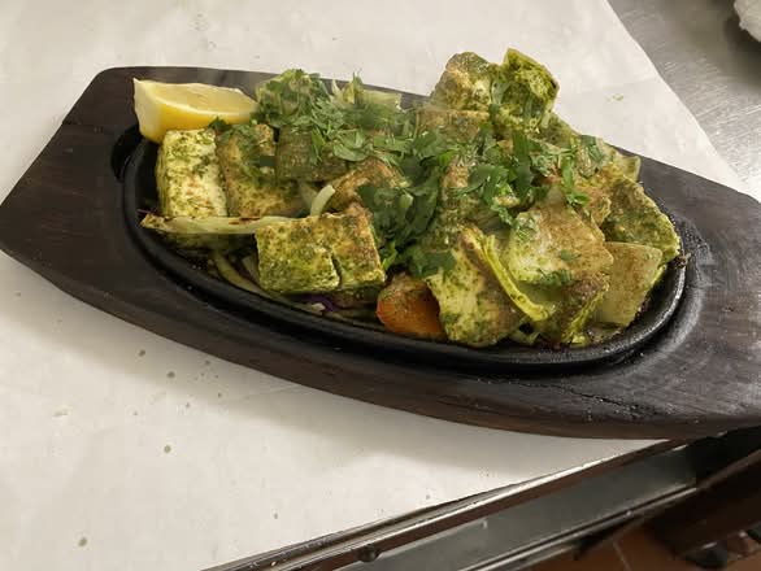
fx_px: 572
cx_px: 380
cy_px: 286
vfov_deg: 53.1
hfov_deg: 67.3
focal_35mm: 26
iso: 500
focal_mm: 4.25
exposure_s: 1/30
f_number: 1.8
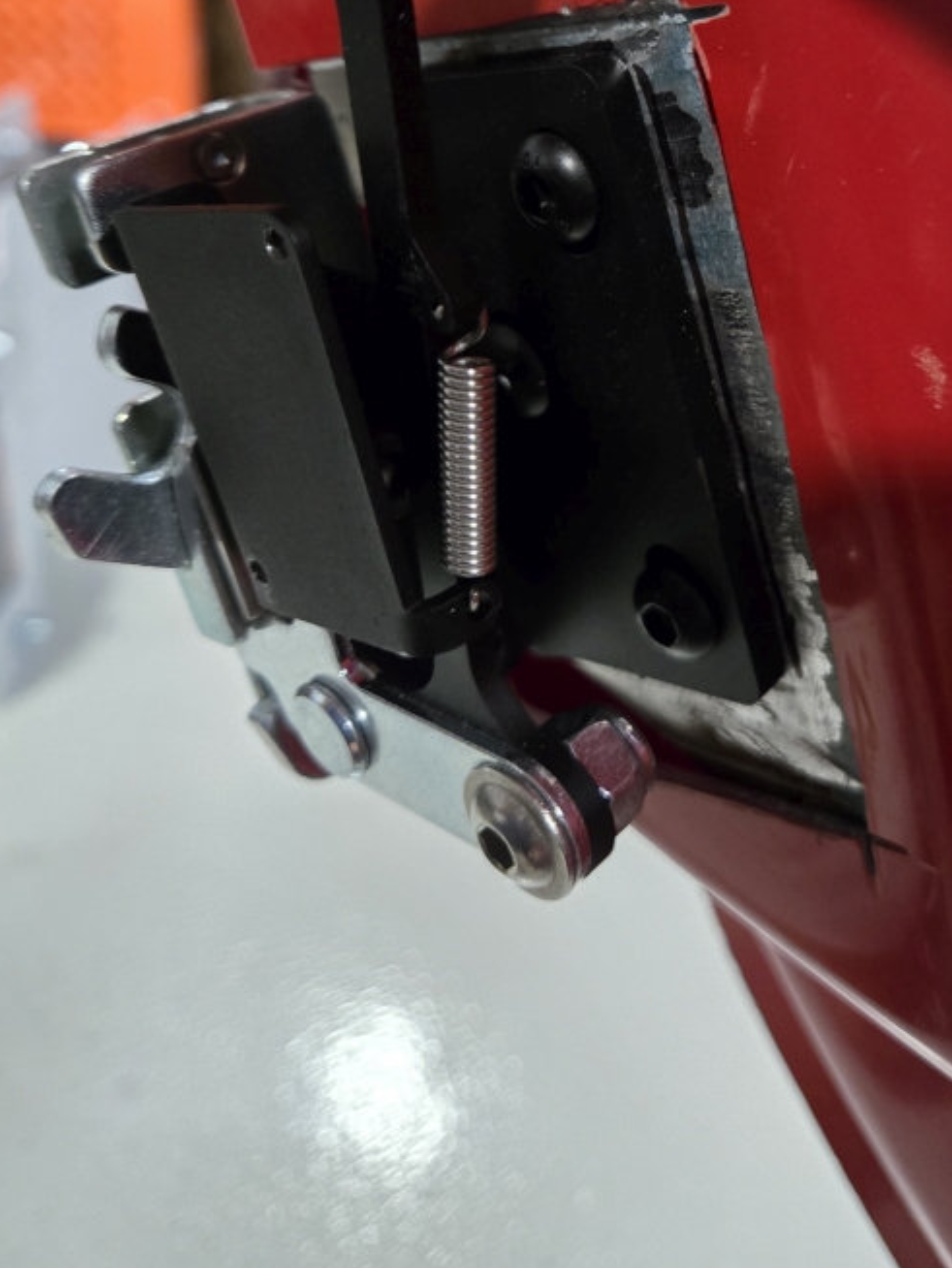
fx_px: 1319
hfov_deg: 38.6
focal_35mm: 36
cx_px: 725
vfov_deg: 49.0
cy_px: 293
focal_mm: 5.4
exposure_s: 1/40
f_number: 1.8
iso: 1600
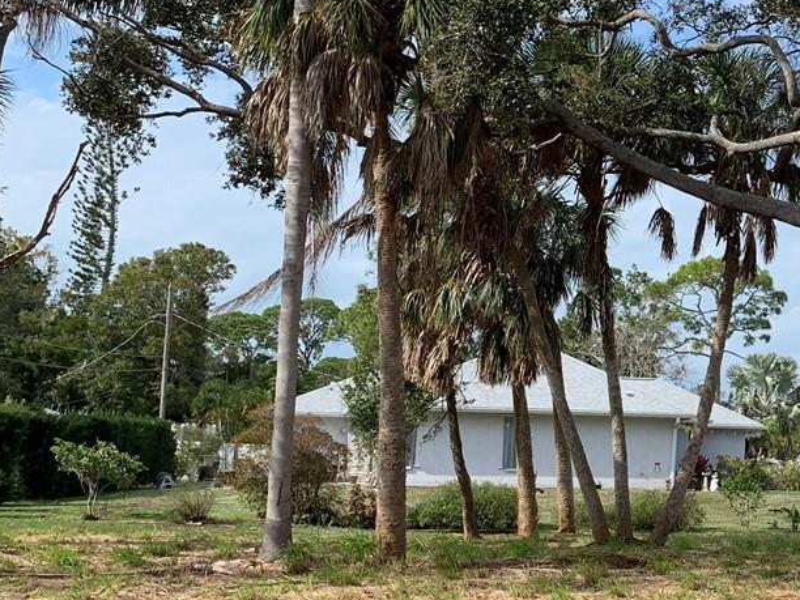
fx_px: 1572
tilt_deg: +7.5
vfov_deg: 21.6
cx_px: 916
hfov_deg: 26.0
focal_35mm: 68
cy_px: 325
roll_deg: -2.5
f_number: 1.8
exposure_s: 1/1718
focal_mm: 4.25
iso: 25
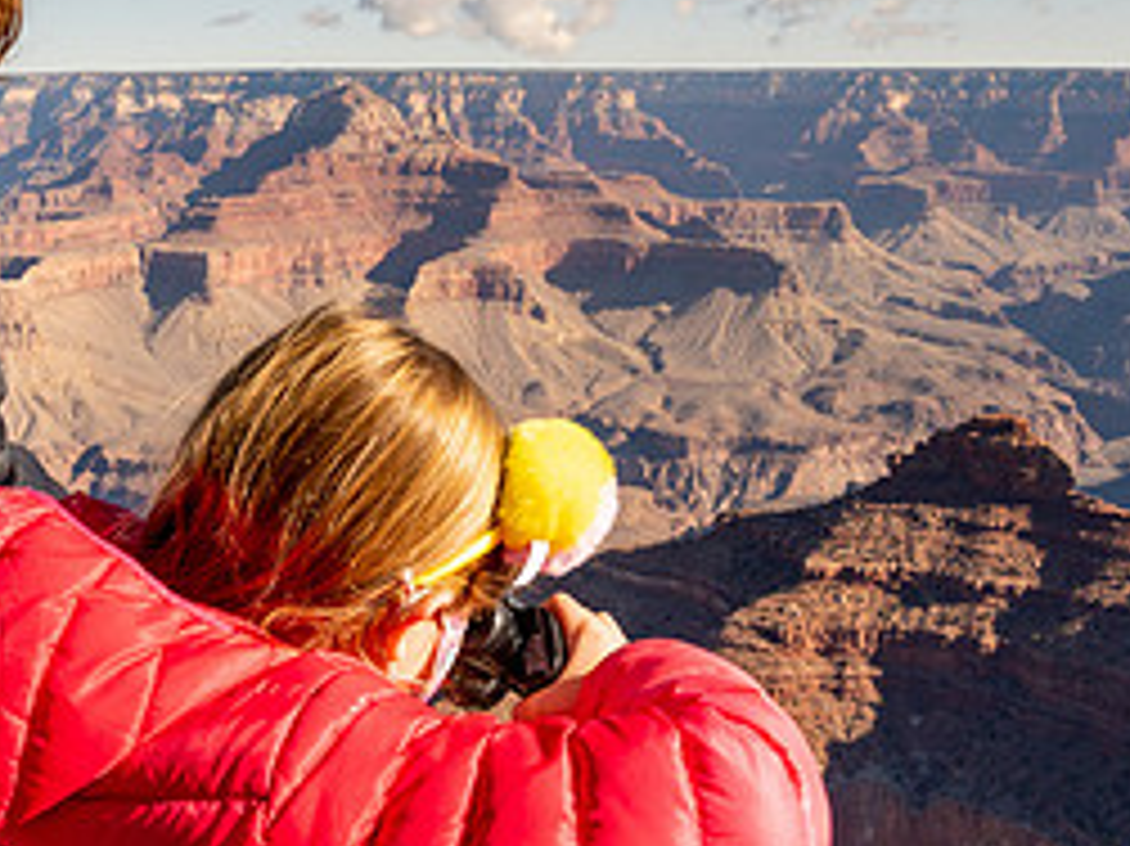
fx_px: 1762
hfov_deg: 35.1
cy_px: 472
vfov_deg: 27.0
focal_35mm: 54
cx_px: 356
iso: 400
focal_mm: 24
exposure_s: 1/1000
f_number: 8
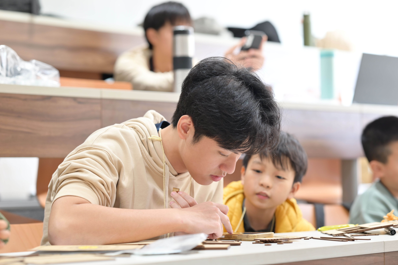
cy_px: 133
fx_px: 951
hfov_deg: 23.6
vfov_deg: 15.9
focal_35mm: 86
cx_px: 201
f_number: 2.8
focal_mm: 85
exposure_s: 1/80
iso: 400
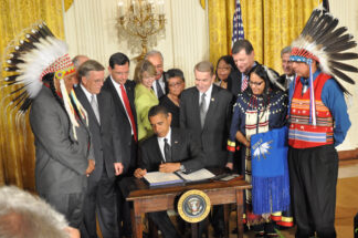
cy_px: 172
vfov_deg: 22.4
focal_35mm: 60
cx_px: 217
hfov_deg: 33.3
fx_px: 596
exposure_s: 1/60
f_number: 3.8
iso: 640
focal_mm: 24
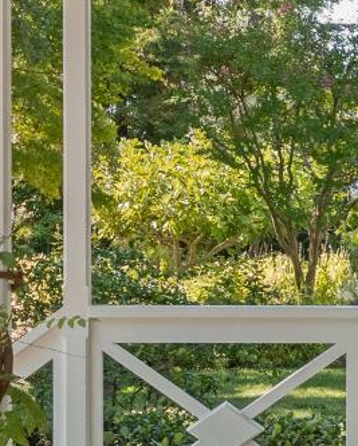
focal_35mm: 152
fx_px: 2010
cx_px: 347
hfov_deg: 10.1
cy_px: 165
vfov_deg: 12.7
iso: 1600
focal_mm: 24
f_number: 9
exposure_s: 1/100
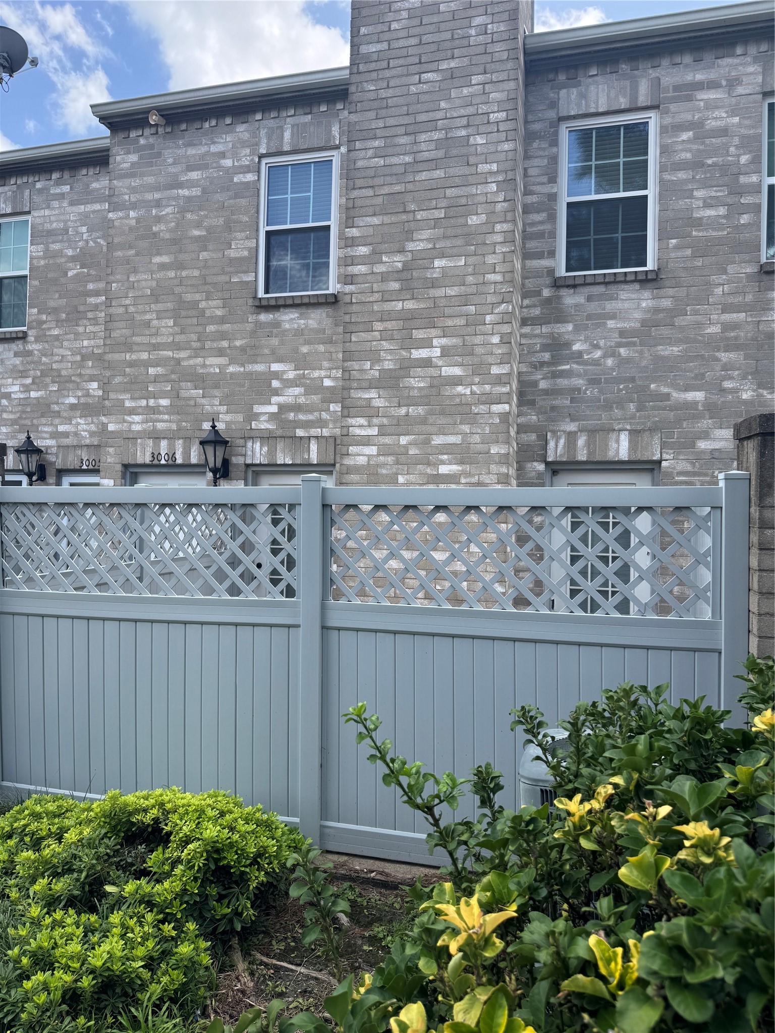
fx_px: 716
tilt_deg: +2.3
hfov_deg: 56.8
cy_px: 516
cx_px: 388
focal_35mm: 24
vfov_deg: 71.6
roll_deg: -0.1
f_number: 1.78
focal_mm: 6.76
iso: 80
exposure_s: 1/1042
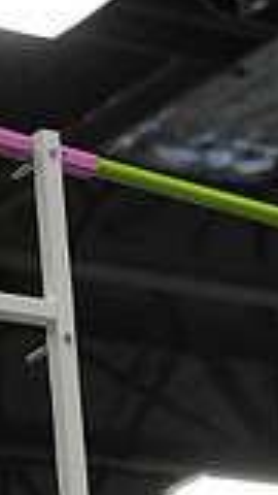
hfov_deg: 4.4
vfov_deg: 8.1
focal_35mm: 265
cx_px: 893
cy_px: 359
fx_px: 3473
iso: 10000
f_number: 3.5
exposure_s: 1/640
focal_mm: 70
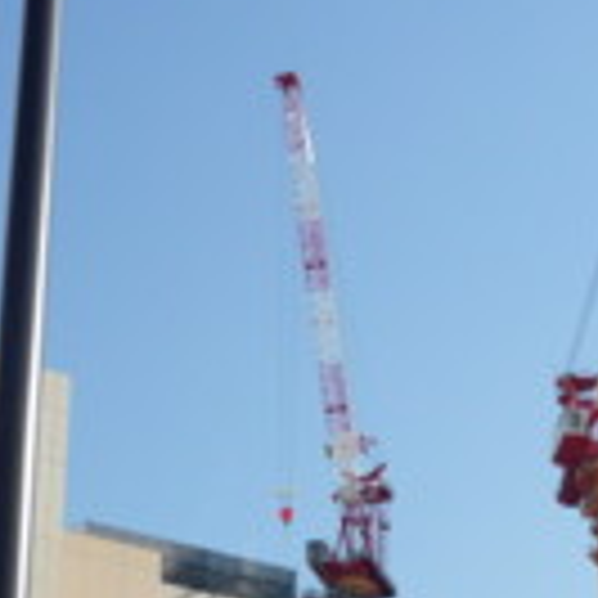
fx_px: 1935
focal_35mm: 99
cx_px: 396
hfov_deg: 17.5
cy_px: 724
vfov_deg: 16.8
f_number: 8
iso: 100
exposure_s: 1/160
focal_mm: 5.5
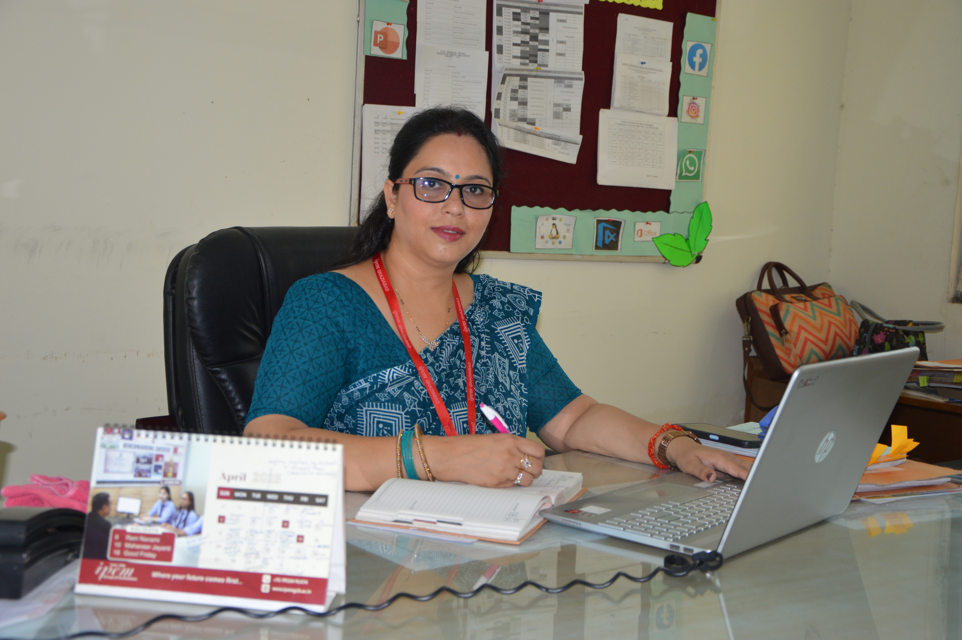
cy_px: 320
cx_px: 481
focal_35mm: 48
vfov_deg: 28.0
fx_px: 1282
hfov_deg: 41.1
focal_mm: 32
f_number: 4.2
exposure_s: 1/60
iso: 450
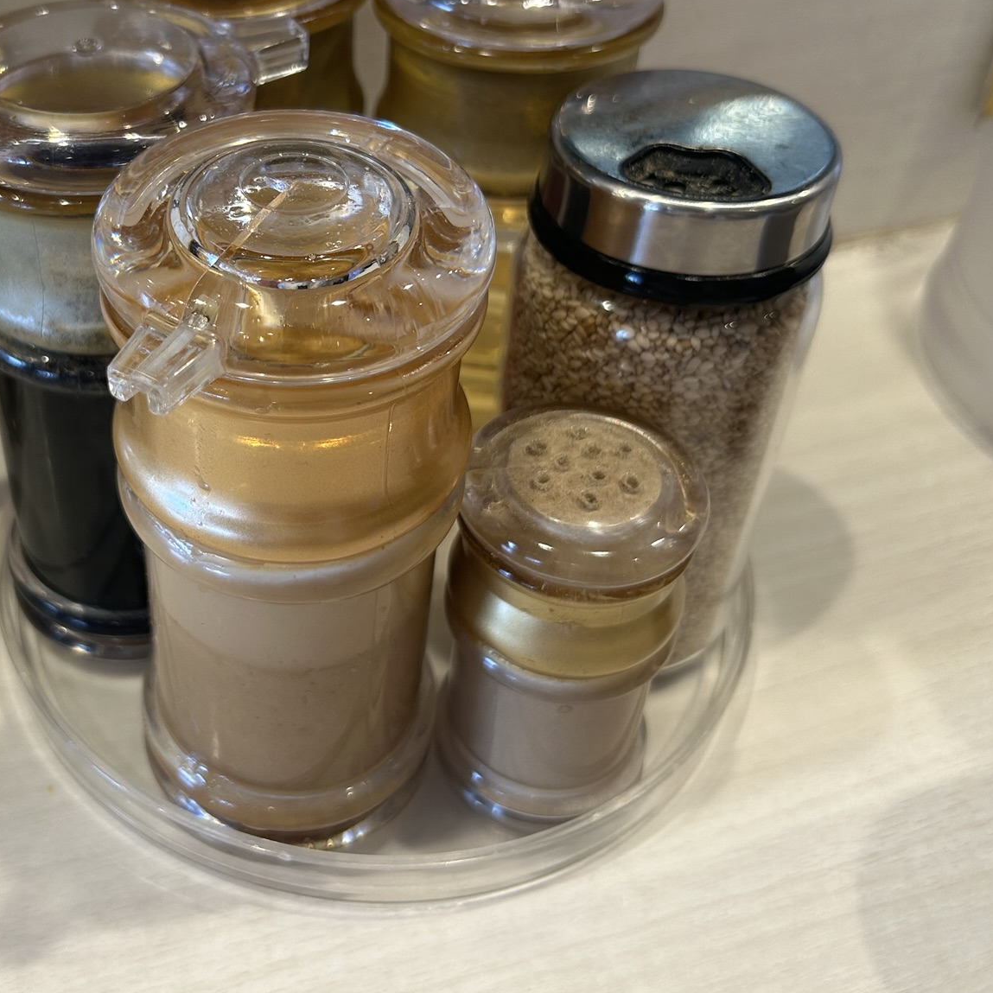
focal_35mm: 40
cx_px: 277
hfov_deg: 40.9
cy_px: 376
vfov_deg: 41.6
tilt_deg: -40.4
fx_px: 1298
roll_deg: +1.5
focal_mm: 5.7
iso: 64
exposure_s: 1/100
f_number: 1.5
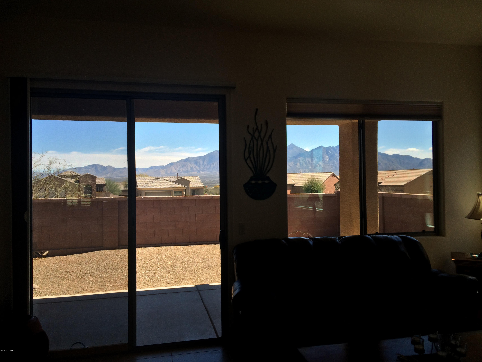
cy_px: 181
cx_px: 241
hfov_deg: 61.7
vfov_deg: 48.2
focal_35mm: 29
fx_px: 404
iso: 32
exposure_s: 1/933
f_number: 2.2
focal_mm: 4.15
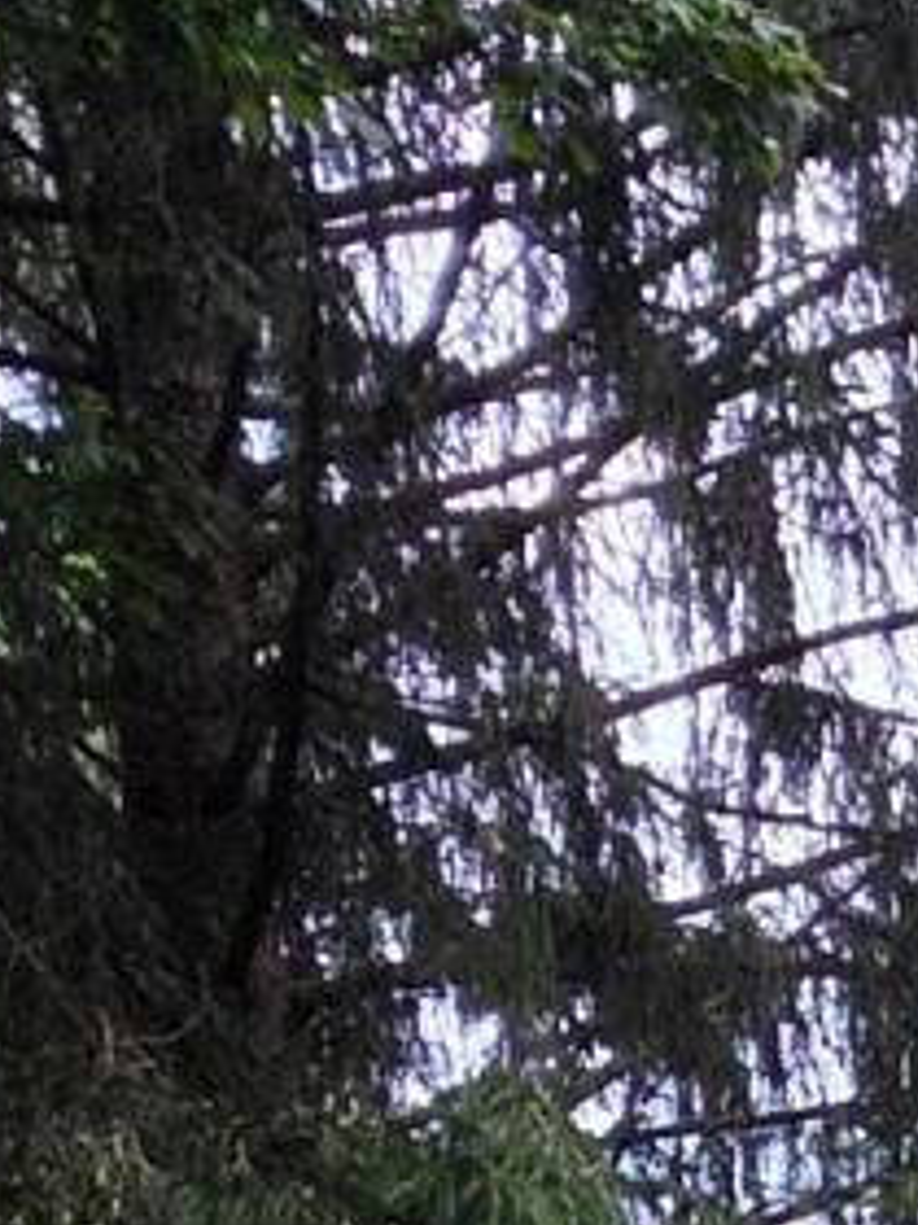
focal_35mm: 93
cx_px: 1749
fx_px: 3288
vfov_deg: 17.0
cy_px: 2266
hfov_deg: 13.8
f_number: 1.9
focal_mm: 2.2
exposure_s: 1/120
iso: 64
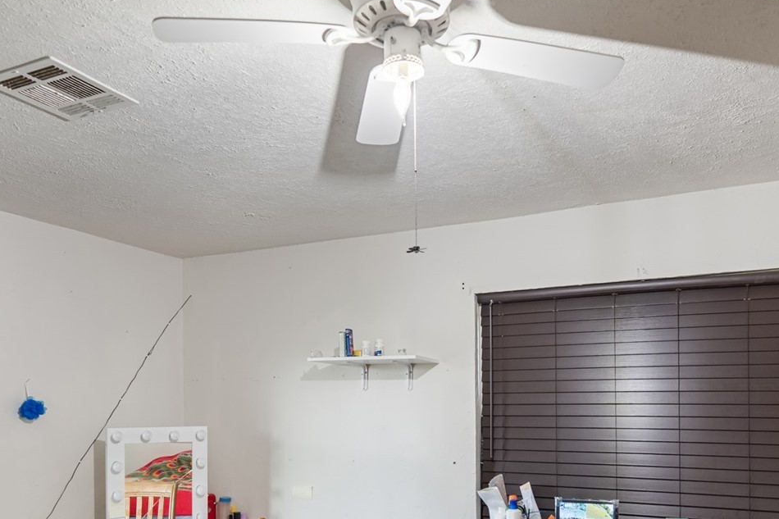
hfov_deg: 61.9
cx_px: 408
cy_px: 406
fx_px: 649
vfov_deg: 41.9
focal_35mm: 30
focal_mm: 14
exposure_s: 1/15
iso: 400
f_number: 2.8
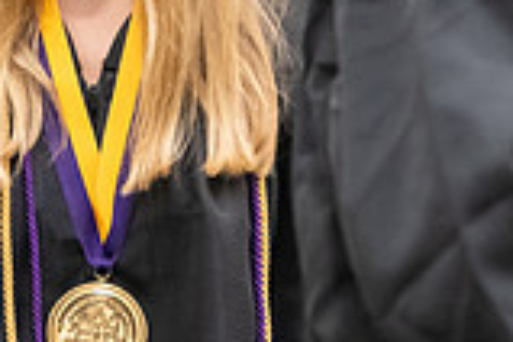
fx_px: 7267
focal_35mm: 510
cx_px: 84
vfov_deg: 2.7
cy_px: -66
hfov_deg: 4.0
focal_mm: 140
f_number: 3.2
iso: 3200
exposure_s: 1/200
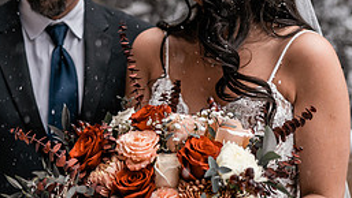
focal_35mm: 83
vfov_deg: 14.3
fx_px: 775
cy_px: -18
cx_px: 97
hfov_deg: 25.3
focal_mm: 35
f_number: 2
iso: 200
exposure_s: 1/400
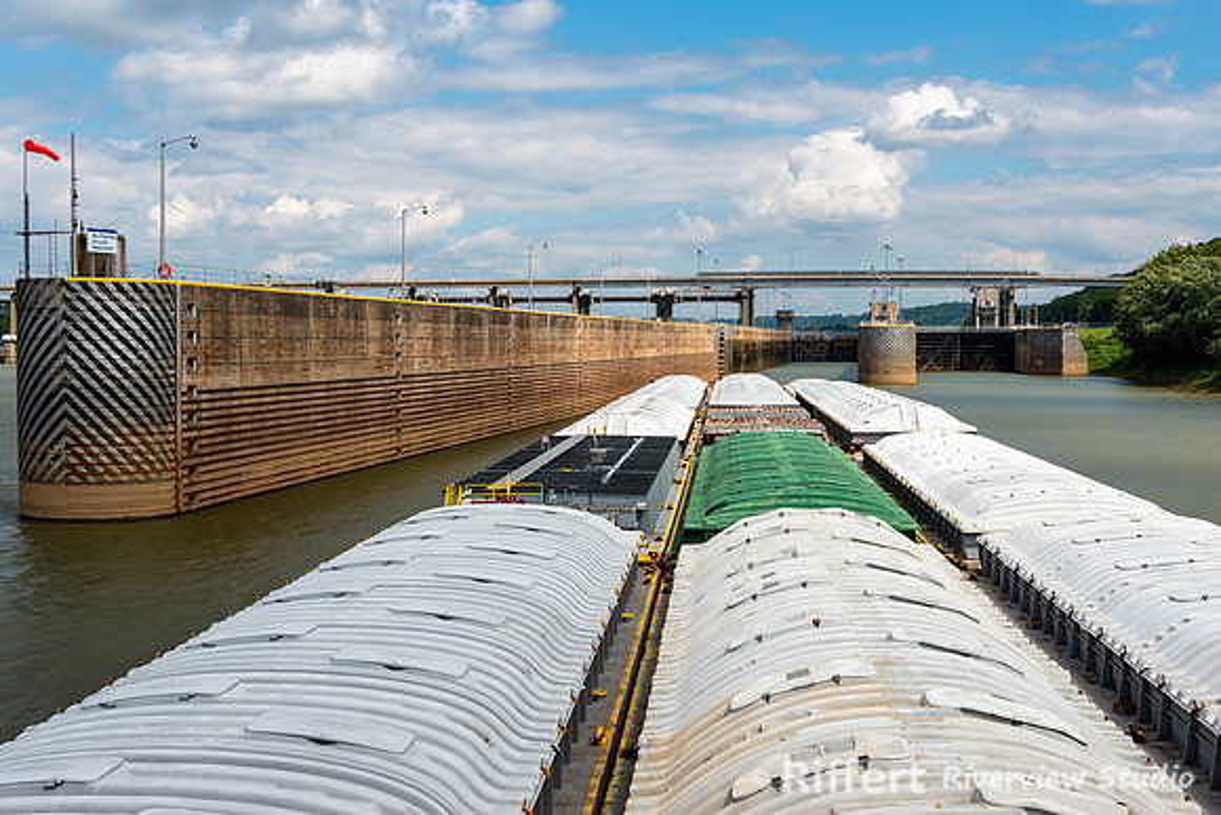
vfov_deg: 25.9
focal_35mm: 52
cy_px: 408
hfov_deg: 38.0
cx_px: 610
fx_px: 1774
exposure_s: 1/320
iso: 100
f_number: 10
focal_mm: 52
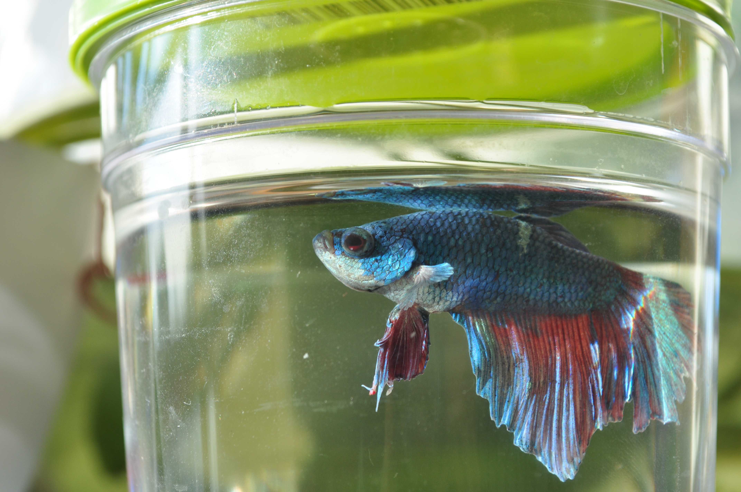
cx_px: 370
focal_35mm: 82
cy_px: 246
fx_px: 1696
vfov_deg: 16.5
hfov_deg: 24.6
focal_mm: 55
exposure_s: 1/80
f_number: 8
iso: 200
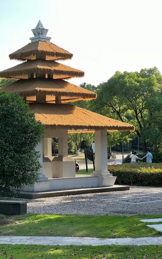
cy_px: 130
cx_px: 74
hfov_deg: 15.9
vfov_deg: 25.2
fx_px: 579
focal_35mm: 82
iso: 32
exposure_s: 1/190
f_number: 2.8
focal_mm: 9
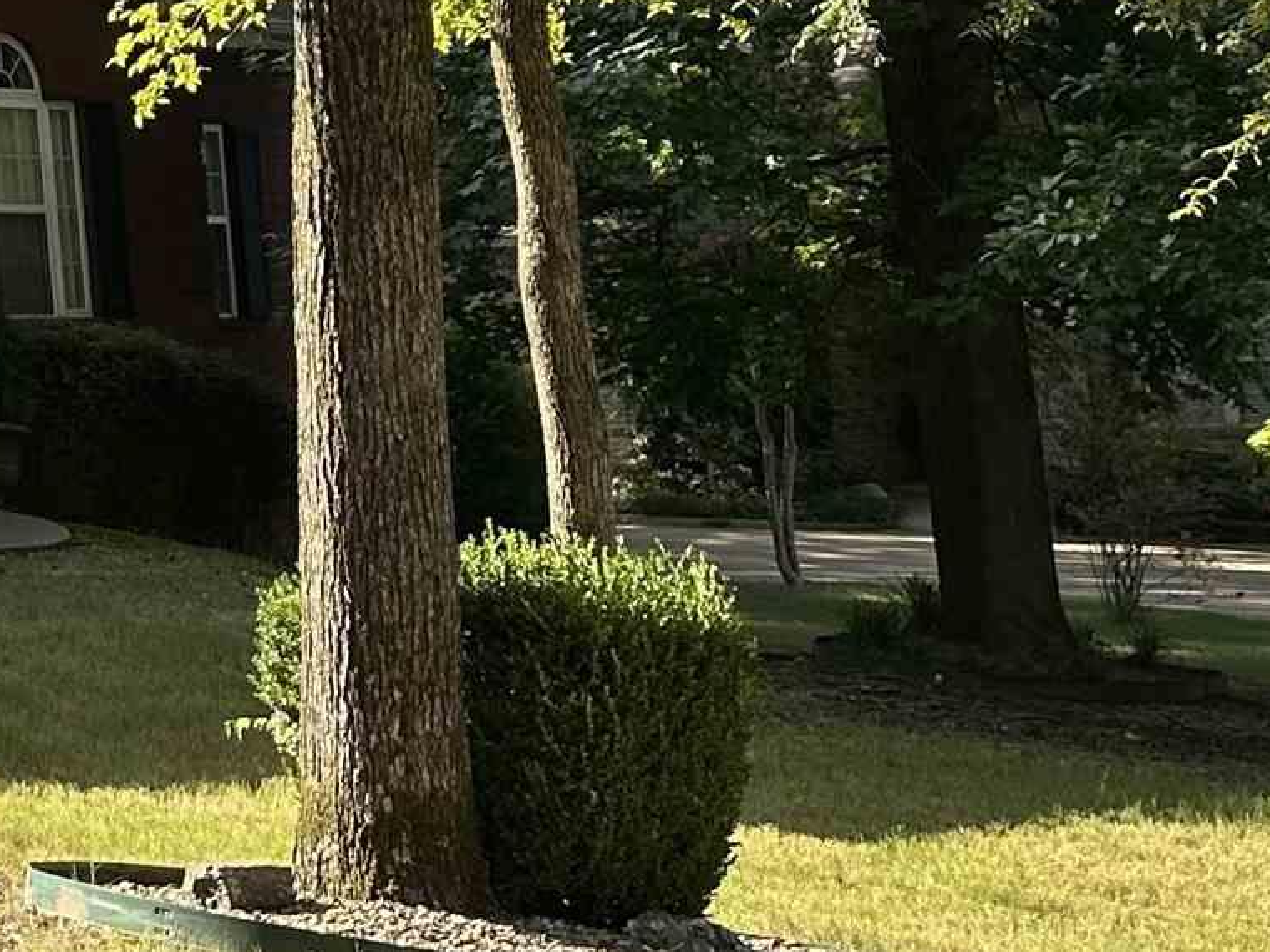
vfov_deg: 14.7
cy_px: -235
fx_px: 3559
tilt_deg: +8.1
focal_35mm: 97
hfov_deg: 15.9
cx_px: -1252
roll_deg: +1.5
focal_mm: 6.86
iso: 80
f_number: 1.78
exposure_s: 1/918
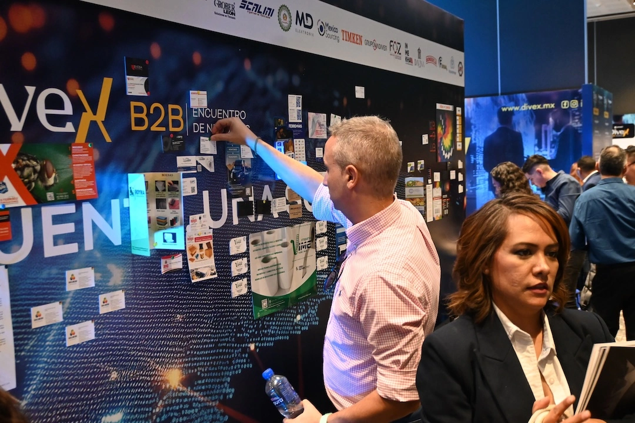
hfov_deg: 51.3
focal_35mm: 38
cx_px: 318
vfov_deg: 35.5
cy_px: 212
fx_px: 661
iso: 3600
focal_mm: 25
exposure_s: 1/60
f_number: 4.2
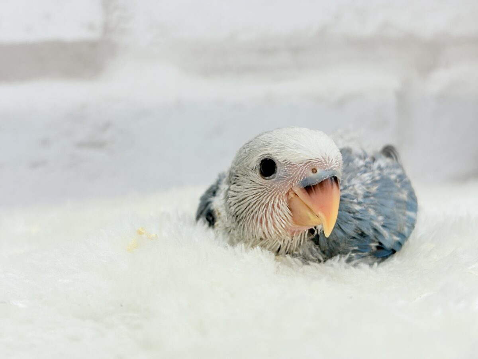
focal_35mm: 52
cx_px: 239
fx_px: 718
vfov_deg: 28.0
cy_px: 180
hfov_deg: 36.8
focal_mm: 5.96
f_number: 1.6
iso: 64
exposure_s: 1/100
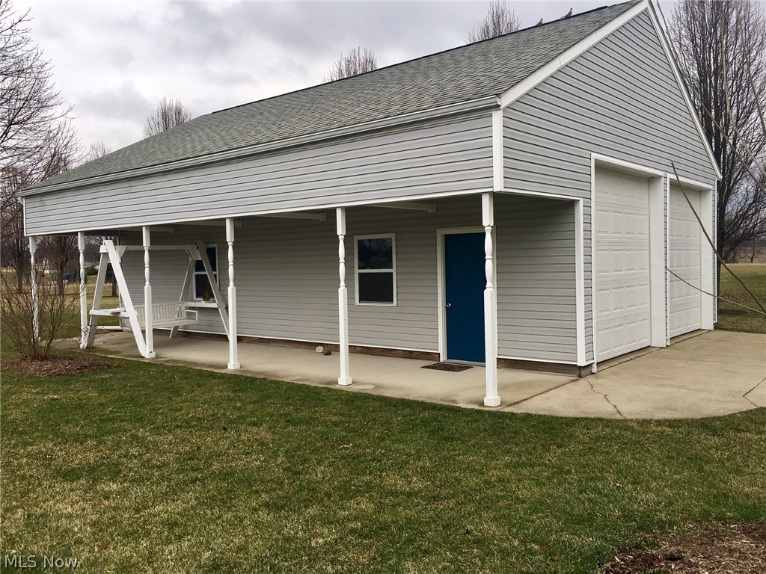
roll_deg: +1.1
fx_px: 642
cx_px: 383
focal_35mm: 29
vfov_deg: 48.2
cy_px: 287
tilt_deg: -1.7
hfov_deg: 61.7
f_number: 2.2
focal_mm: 4.15
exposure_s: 1/269
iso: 25
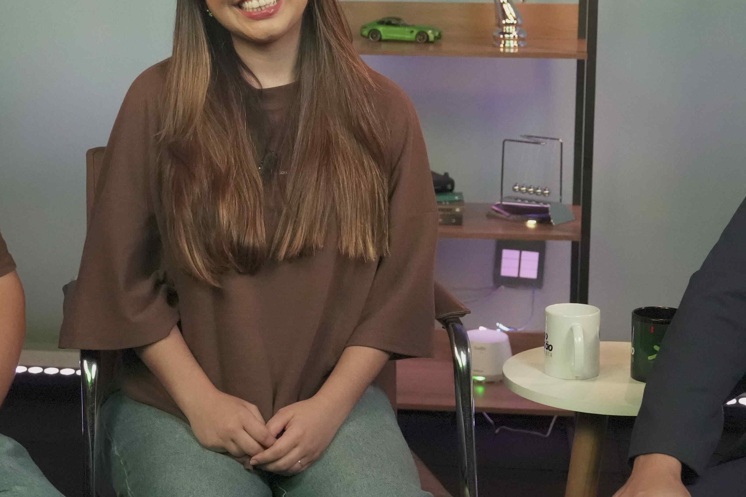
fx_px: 1658
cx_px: 290
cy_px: 168
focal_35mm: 80
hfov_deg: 25.3
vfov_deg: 17.0
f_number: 4
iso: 8000
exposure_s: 1/250
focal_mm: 32
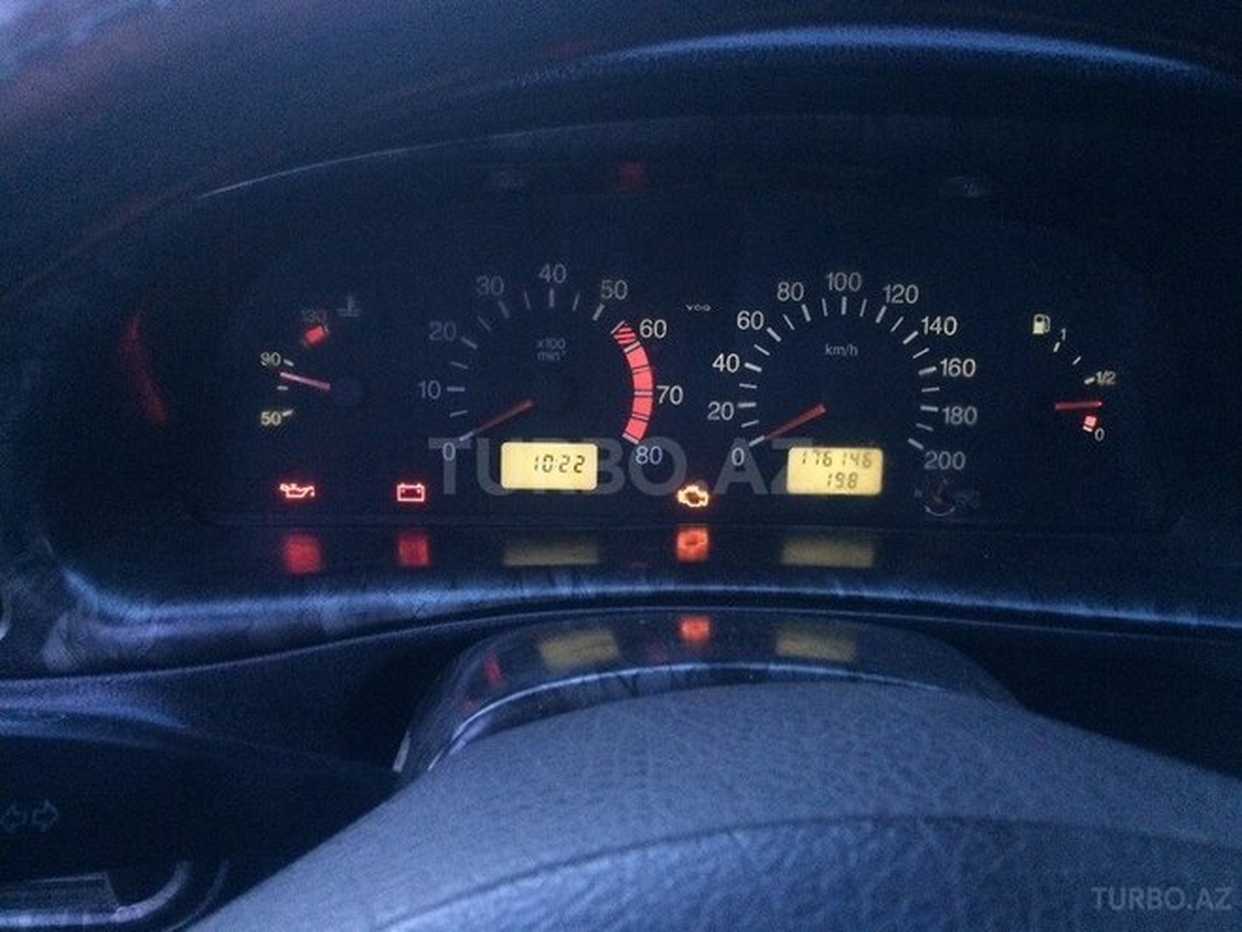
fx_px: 1041
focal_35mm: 29
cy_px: 466
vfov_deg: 48.2
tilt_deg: -29.4
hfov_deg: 61.7
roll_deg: +0.7
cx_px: 621
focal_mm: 4.15
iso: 400
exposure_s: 1/17
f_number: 2.2
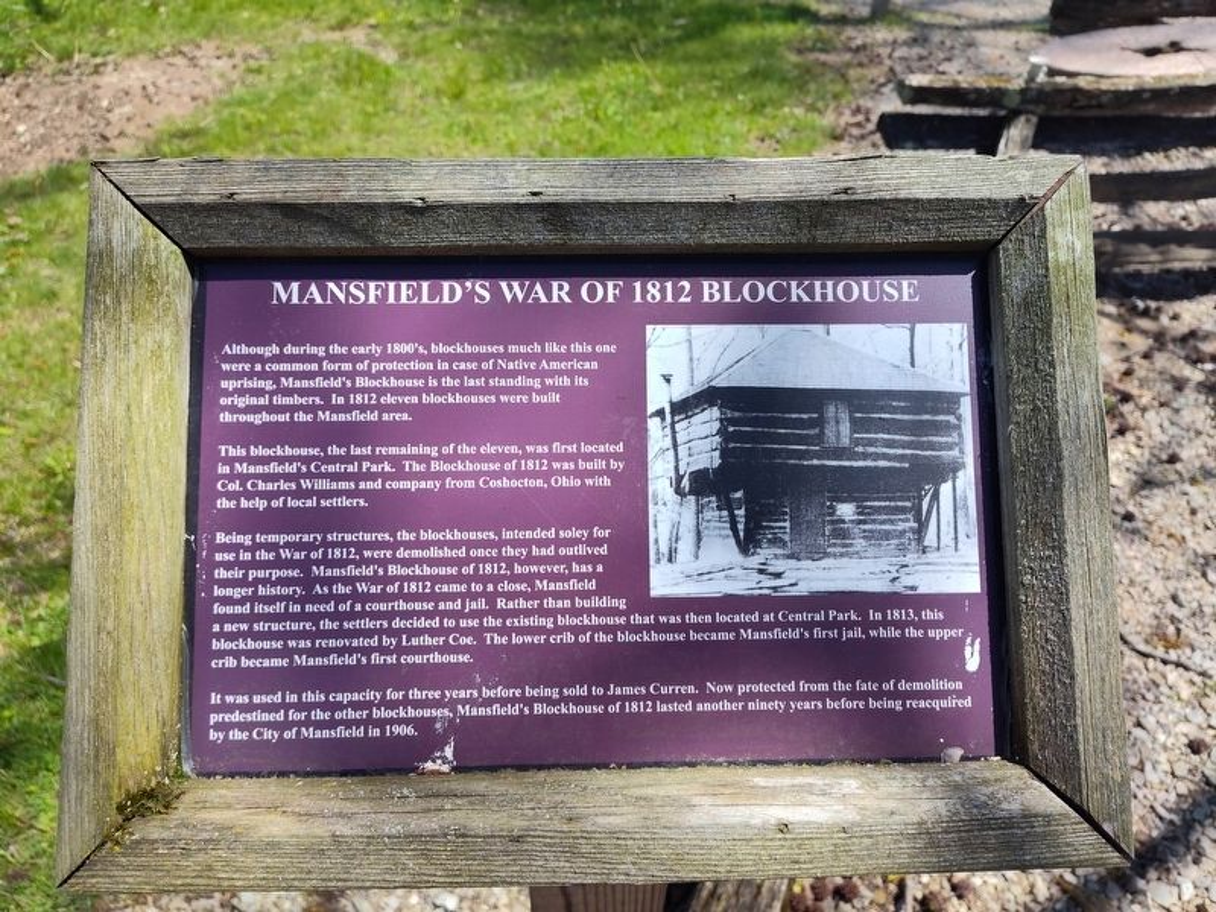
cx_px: 608
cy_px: 456
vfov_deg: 58.9
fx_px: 808
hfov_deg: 73.9
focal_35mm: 23
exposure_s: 1/1122
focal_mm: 5.56
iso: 100
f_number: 1.8
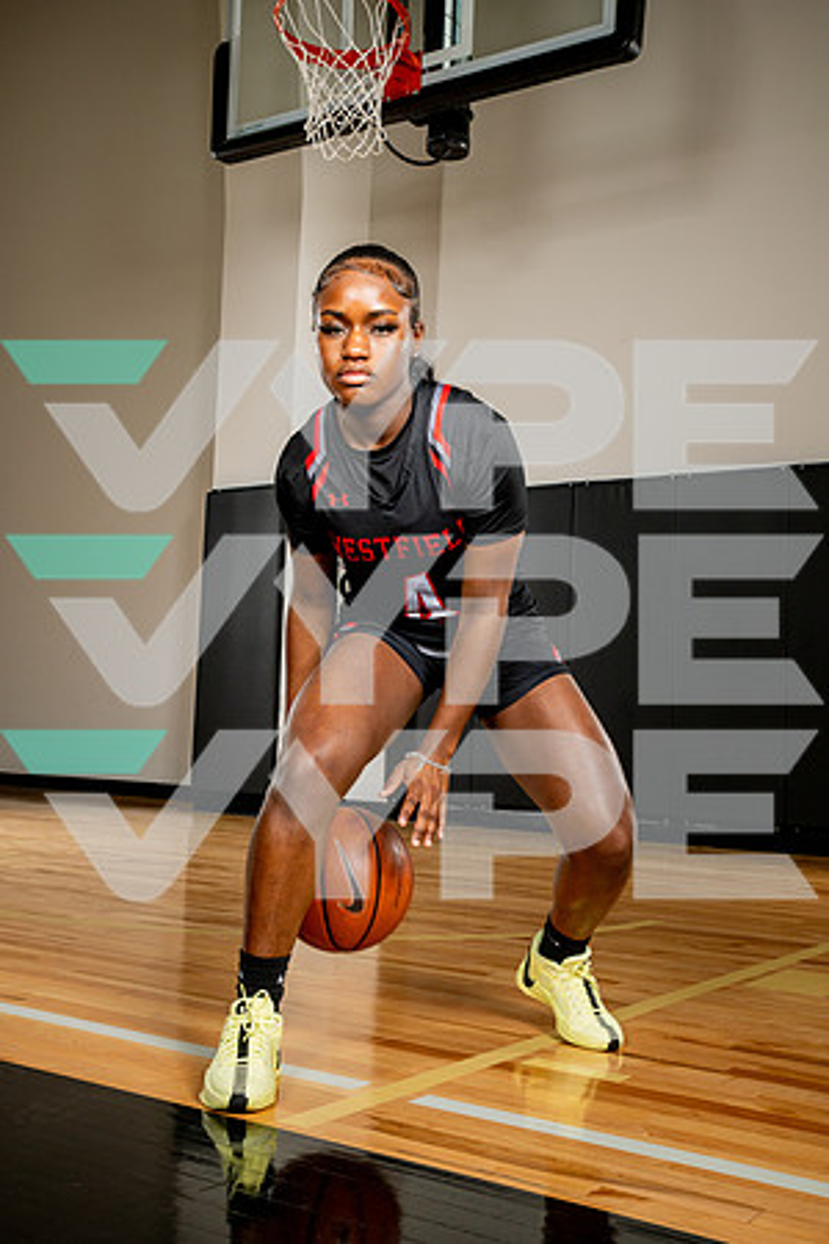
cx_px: 414
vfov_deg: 48.5
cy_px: 622
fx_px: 1382
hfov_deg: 33.4
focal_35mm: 40
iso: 250
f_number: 8
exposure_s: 1/500
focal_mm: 40
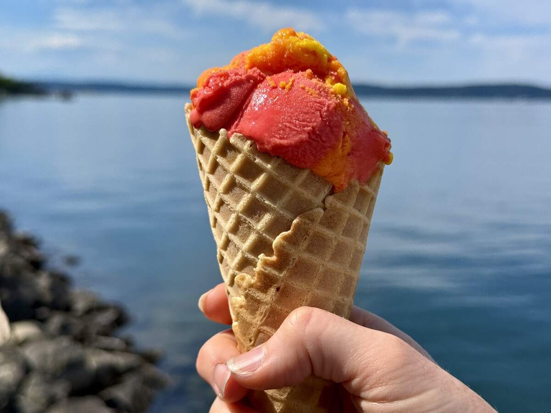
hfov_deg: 39.7
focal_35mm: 48
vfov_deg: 30.3
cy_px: 206
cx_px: 276
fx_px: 764
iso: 80
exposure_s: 1/7874
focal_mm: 6.76
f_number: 1.78
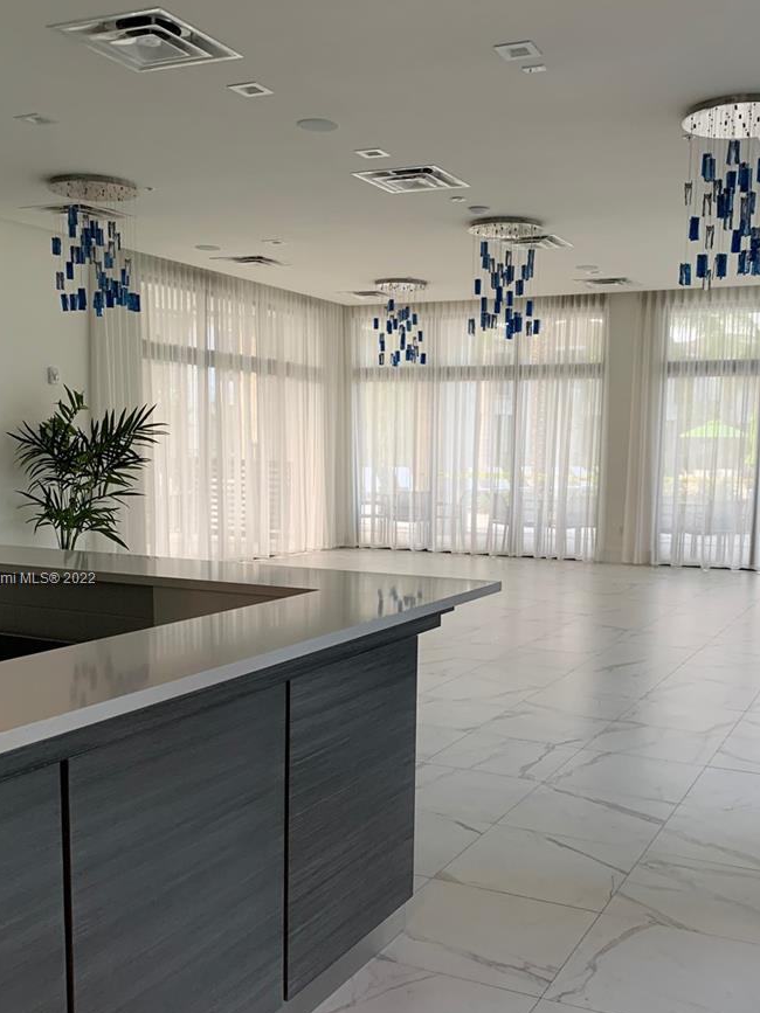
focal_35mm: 36
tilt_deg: -6.6
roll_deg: -0.8
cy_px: 580
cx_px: 408
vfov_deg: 51.2
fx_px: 1054
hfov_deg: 39.6
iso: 80
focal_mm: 4.25
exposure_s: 1/60
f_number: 1.8
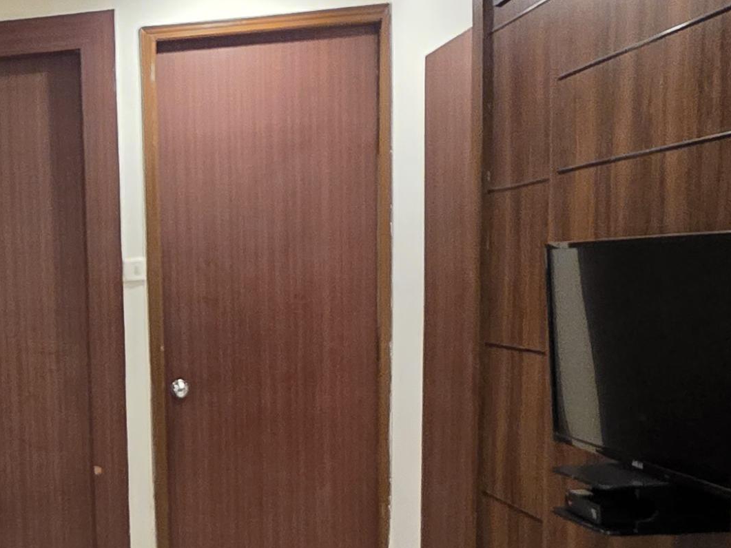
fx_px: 1035
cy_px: 448
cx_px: -101
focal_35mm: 49
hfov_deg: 33.2
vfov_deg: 28.9
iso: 1000
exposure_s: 1/50
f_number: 1.9
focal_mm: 2.2
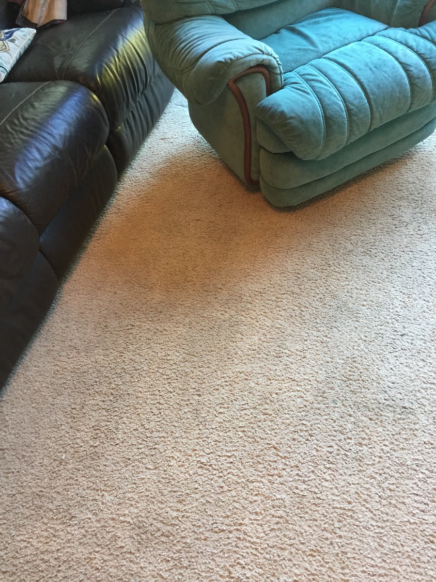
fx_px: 487
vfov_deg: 61.7
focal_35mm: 29
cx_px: 218
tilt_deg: -51.6
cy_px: 291
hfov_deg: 48.2
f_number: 2.2
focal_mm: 4.15
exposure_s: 1/17
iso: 100
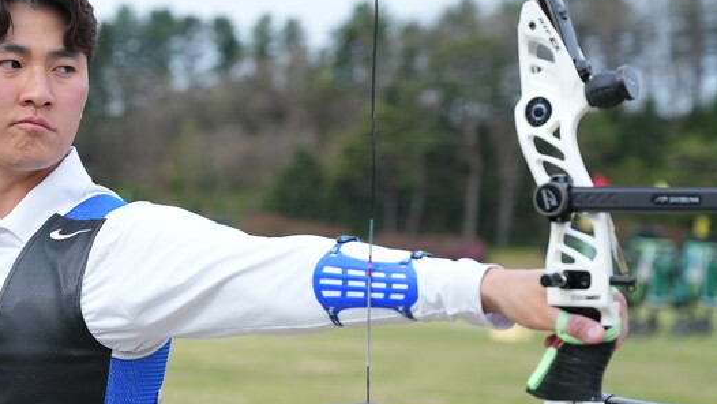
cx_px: 191
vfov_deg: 10.7
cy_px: 215
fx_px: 2149
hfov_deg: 18.8
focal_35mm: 113
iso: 400
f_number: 3.2
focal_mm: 63
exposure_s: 1/2000
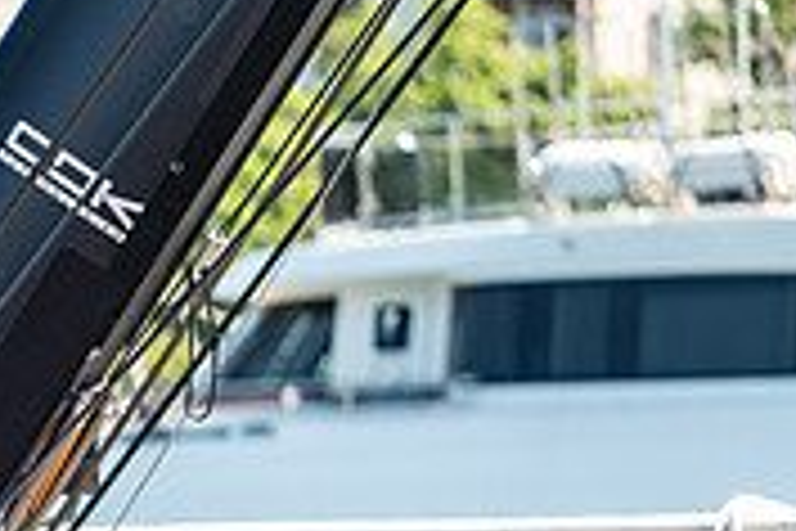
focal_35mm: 656
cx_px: -234
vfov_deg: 2.1
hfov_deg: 3.1
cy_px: 727
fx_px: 14504
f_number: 3.2
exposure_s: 1/640
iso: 100
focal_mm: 200
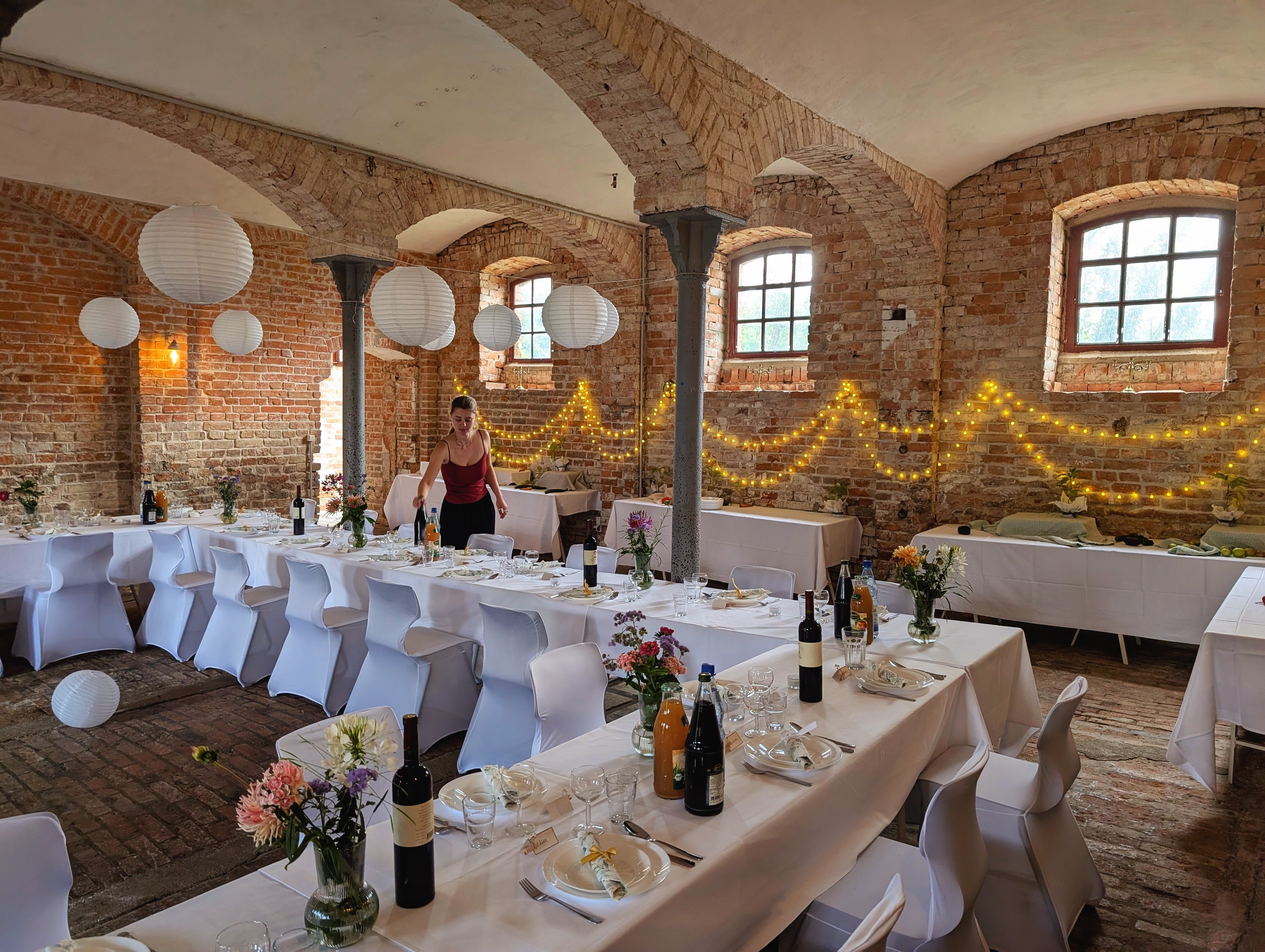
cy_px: 476
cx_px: 632
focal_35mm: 24
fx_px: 878
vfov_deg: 56.9
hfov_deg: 71.5
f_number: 1.68
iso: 27
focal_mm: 6.9
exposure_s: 1/31.9
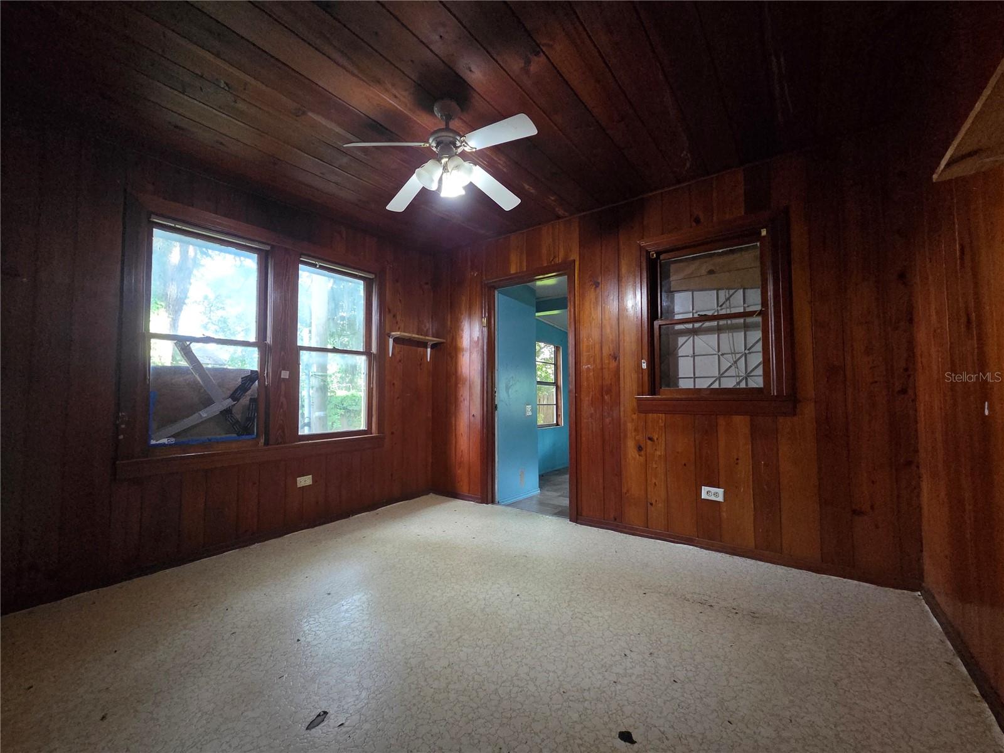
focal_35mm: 13
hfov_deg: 106.2
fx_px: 377
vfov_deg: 89.9
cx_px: 502
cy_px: 376
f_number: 2.2
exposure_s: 1/60
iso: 1600
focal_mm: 2.2
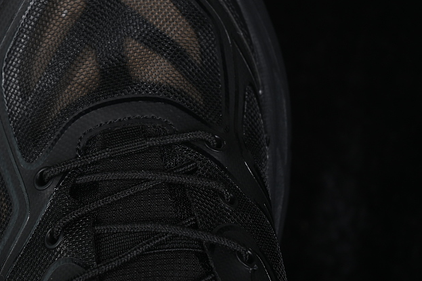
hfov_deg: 15.7
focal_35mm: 130
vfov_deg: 10.5
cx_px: 119
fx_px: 1523
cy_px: 95
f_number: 6.3
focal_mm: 50
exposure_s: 1/60
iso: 160
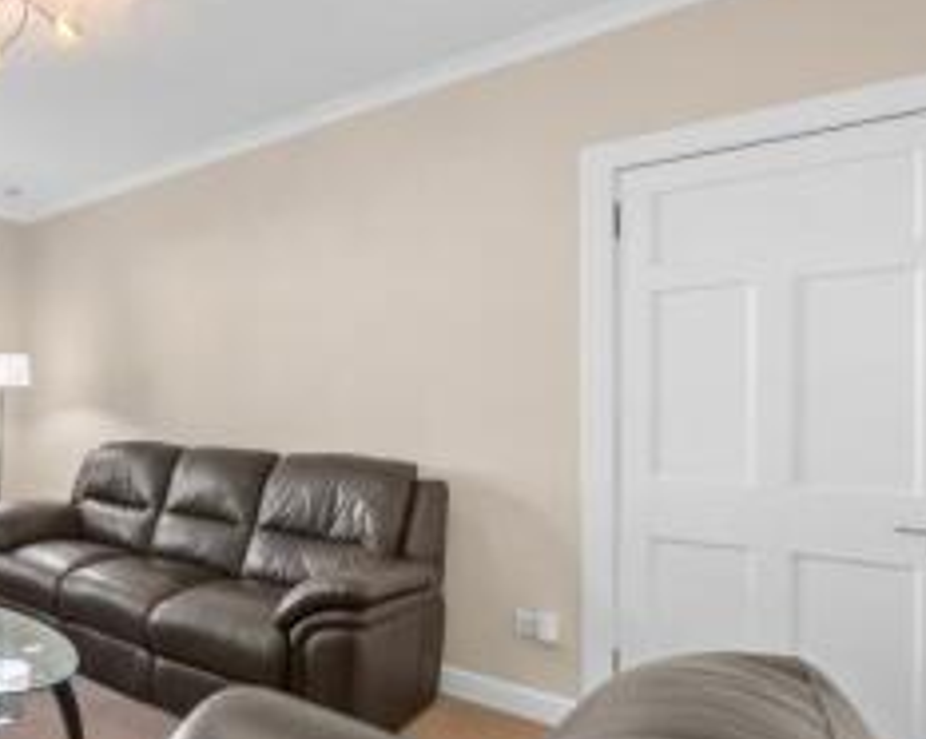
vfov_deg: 60.7
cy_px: 411
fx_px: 630
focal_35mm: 23
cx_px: 155
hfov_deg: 64.6
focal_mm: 12
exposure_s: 1/3
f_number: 6.3
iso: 800
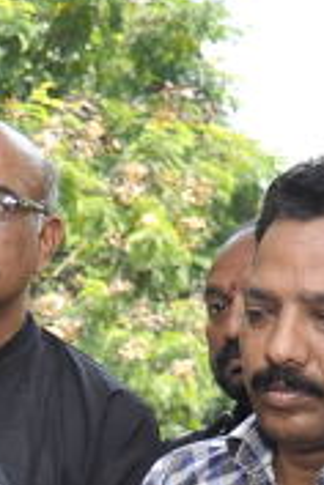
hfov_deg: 8.5
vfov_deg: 13.0
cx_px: -398
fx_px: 2025
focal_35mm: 150
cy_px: 717
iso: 250
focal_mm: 26
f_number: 5
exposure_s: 1/160
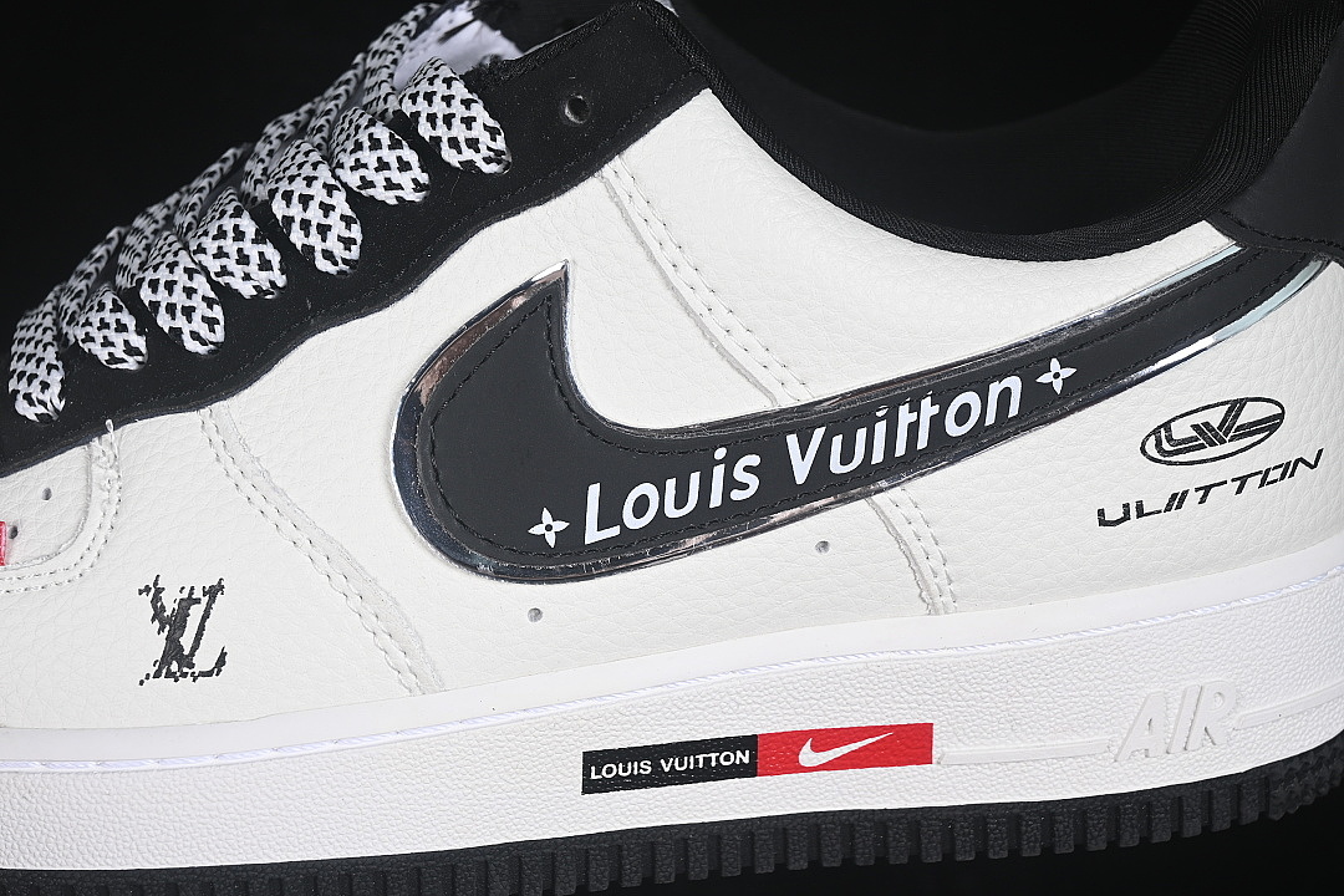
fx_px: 2800
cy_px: 448
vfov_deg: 18.2
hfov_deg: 27.0
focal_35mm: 75
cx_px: 672
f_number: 7.1
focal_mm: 50
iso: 160
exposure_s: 1/80
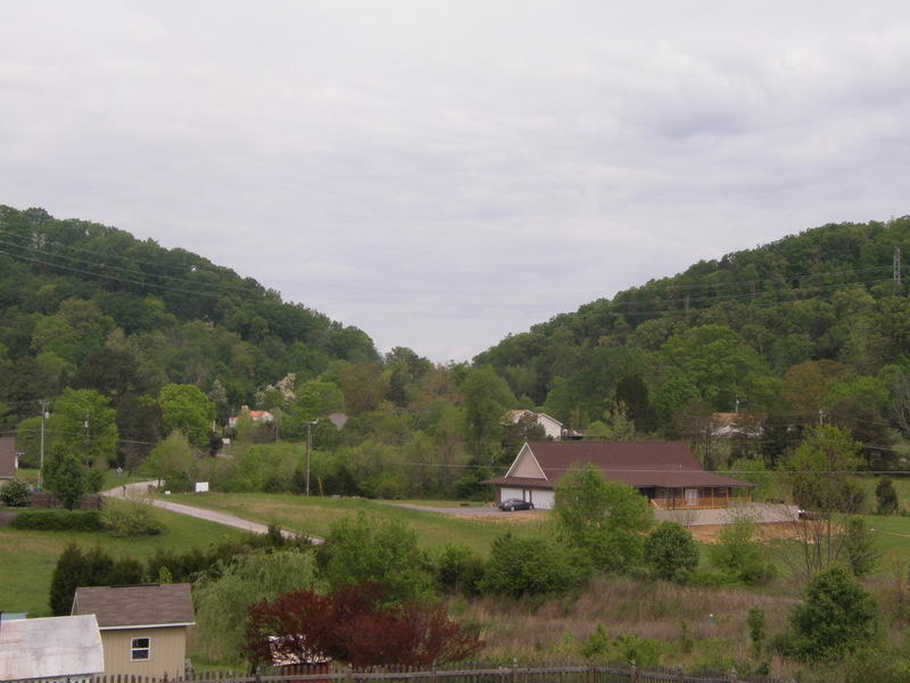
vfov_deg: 22.9
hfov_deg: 30.3
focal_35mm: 64
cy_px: 342
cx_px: 455
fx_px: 1682
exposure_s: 1/250
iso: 64
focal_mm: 11.46
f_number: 5.6
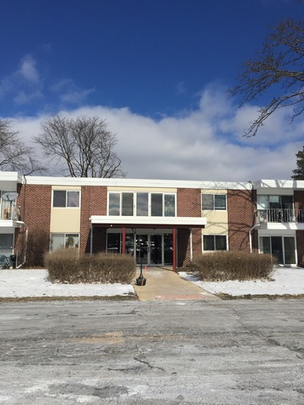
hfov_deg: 48.2
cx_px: 152
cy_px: 202
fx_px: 340
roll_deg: -0.3
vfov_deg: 61.7
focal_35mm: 29
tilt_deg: +7.4
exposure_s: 1/5650
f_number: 2.2
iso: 32
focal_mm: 4.15
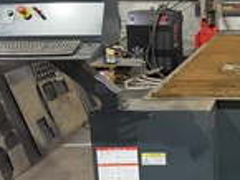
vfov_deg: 22.3
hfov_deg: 27.7
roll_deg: +0.9
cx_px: 240
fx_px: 458
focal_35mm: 66
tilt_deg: -11.7
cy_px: 84
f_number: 1.78
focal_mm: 6.76
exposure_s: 1/60
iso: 400
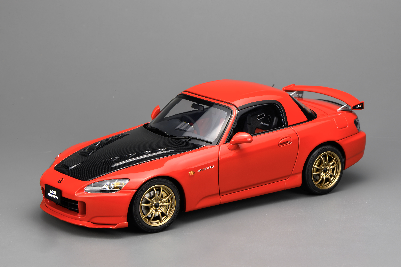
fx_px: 1170
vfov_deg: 13.1
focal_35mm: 105
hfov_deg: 19.4
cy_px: 134
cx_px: 200
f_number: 22
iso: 100
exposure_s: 1/4
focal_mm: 105
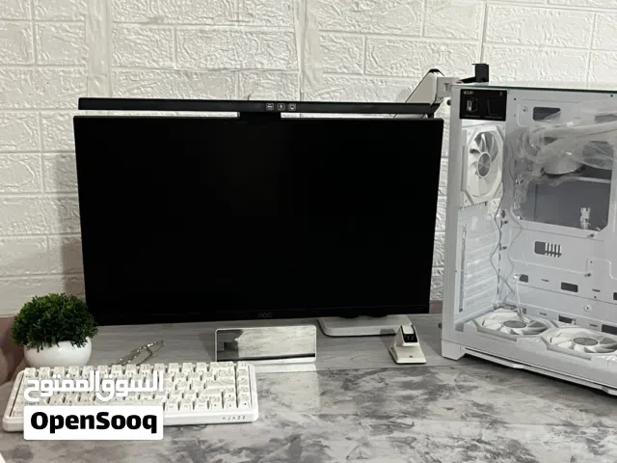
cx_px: 308
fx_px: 463
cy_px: 232
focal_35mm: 26
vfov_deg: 53.1
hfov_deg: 67.3
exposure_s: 1/25
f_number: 1.6
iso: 1000
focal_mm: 5.1
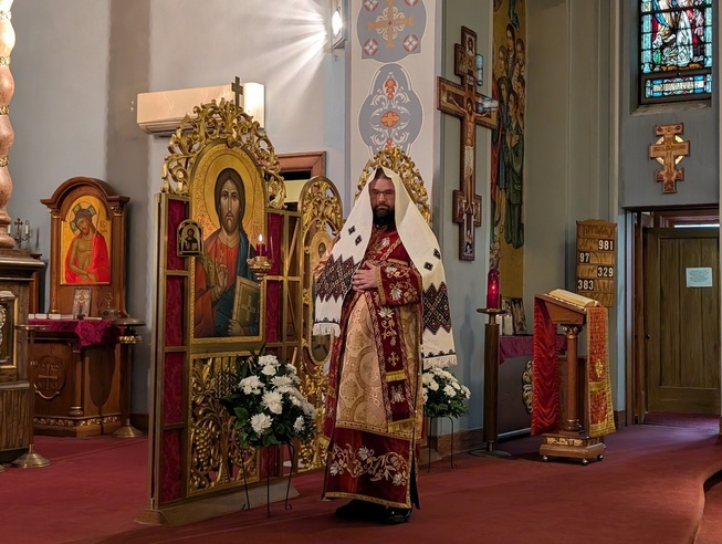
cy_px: 272
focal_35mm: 49
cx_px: 361
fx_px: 1024
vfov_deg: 29.8
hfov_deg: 38.8
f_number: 1.68
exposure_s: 1/120
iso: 739
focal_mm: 6.9
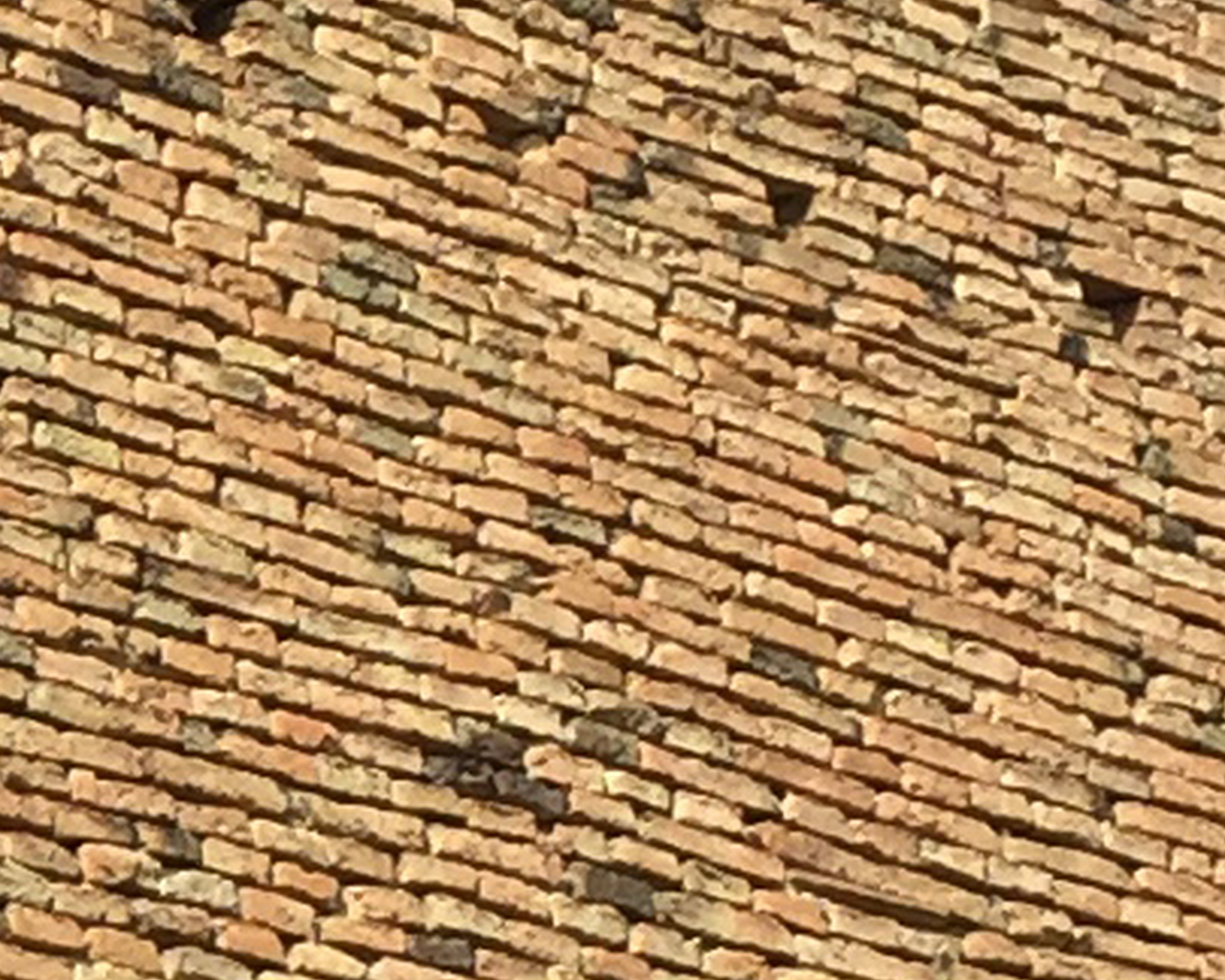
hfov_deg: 8.0
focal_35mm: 228
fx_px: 8266
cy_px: 1080
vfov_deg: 6.8
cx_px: -1428
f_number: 2.2
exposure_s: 1/1721
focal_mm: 4.15
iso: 32
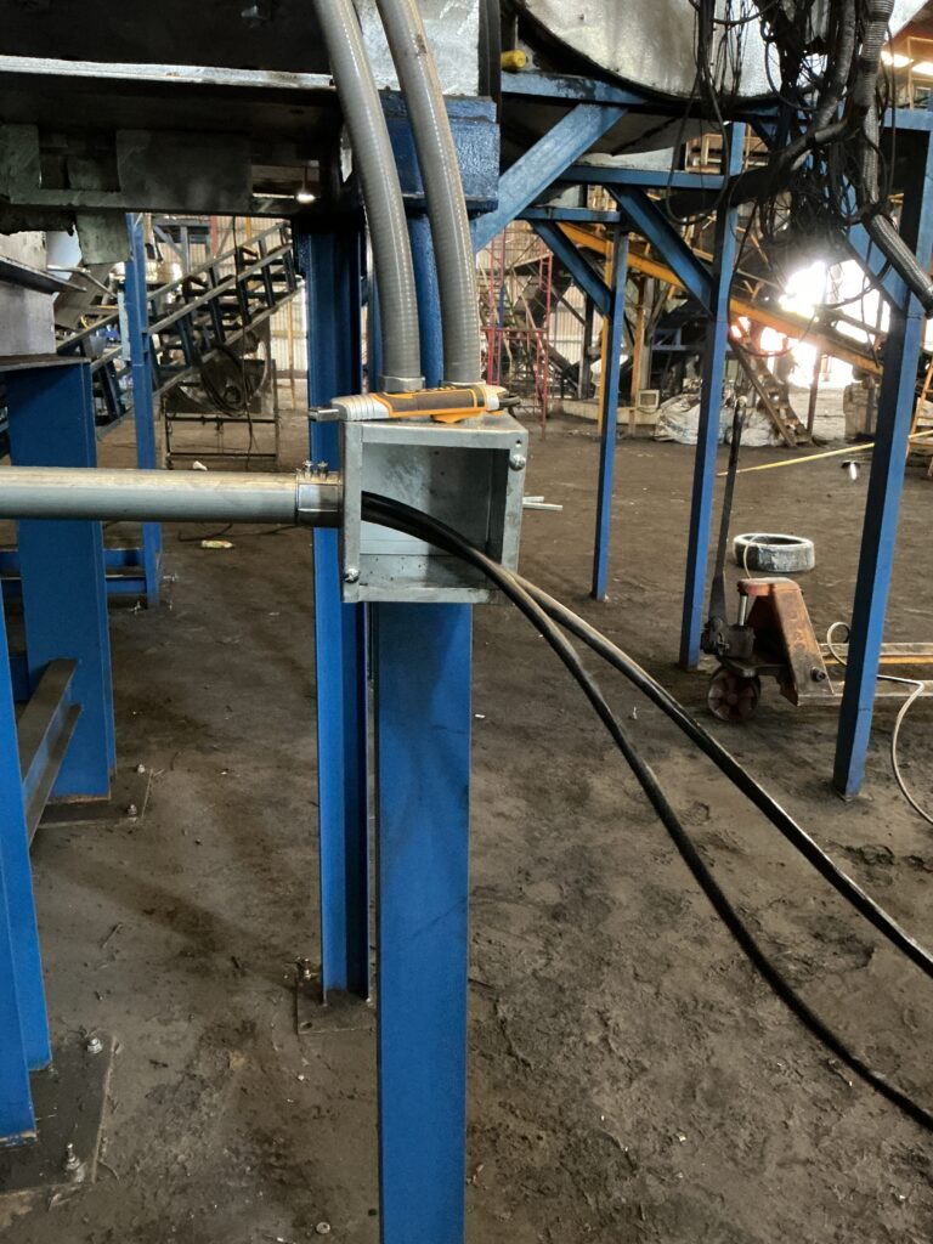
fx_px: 1042
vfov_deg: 61.7
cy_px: 622
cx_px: 466
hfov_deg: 48.2
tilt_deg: -14.1
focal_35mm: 29
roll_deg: -0.2
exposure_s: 1/25
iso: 640
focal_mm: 3
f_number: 1.8
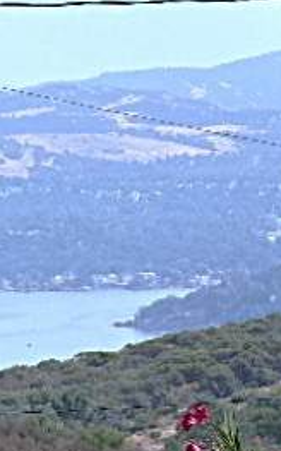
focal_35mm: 452
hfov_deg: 2.9
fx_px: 5547
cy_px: 353
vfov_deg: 4.6
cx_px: -248
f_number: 5.3
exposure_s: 1/300
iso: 100
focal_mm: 31.3
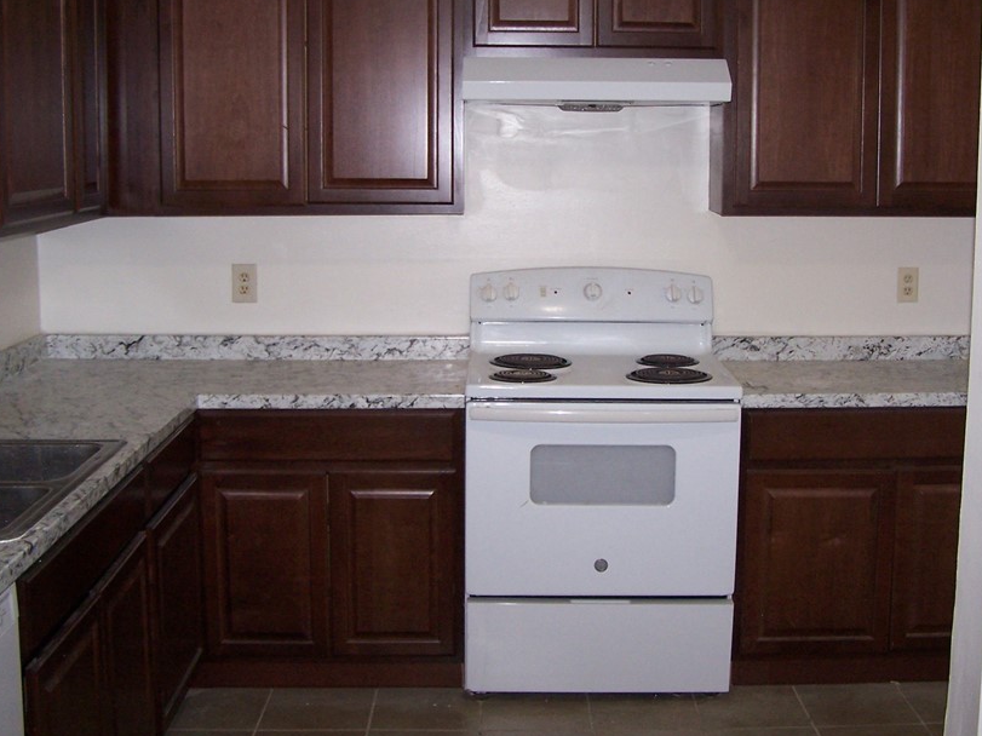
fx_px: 1361
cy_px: 326
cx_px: 584
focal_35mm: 48
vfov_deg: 30.2
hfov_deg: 39.5
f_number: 2.8
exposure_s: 1/60
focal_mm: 6.3
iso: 140
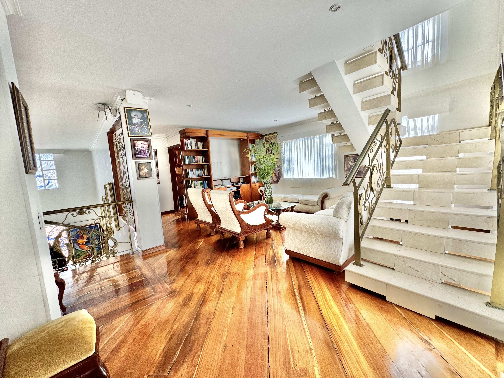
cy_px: 189
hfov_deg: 102.1
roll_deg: +4.2
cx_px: 252
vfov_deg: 85.7
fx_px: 204
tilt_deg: -5.5
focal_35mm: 14
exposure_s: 1/99
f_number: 2.2
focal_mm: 2.22
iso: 100
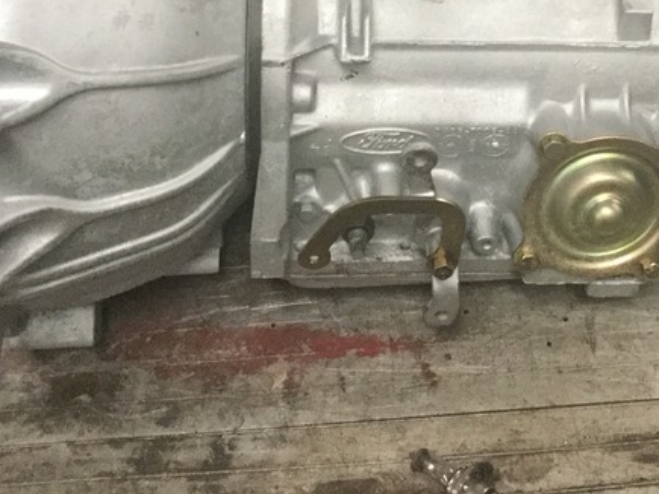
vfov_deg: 24.8
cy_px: 41
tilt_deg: -42.7
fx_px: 1085
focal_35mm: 57
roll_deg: -3.9
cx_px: 485
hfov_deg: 33.2
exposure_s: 1/17
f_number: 2.4
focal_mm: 3.3
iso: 320
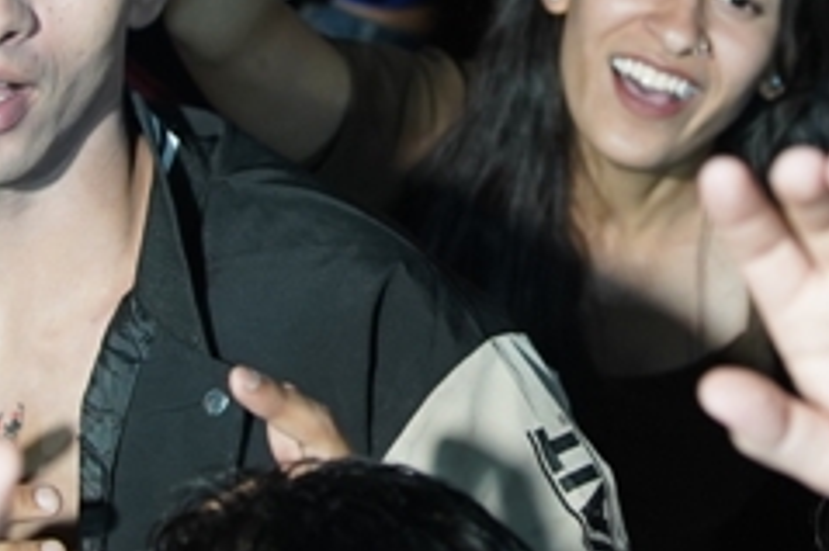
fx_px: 4970
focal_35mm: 216
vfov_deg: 6.3
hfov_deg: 9.5
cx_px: 593
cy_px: -10
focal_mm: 43
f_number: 2.8
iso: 1000
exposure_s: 1/200
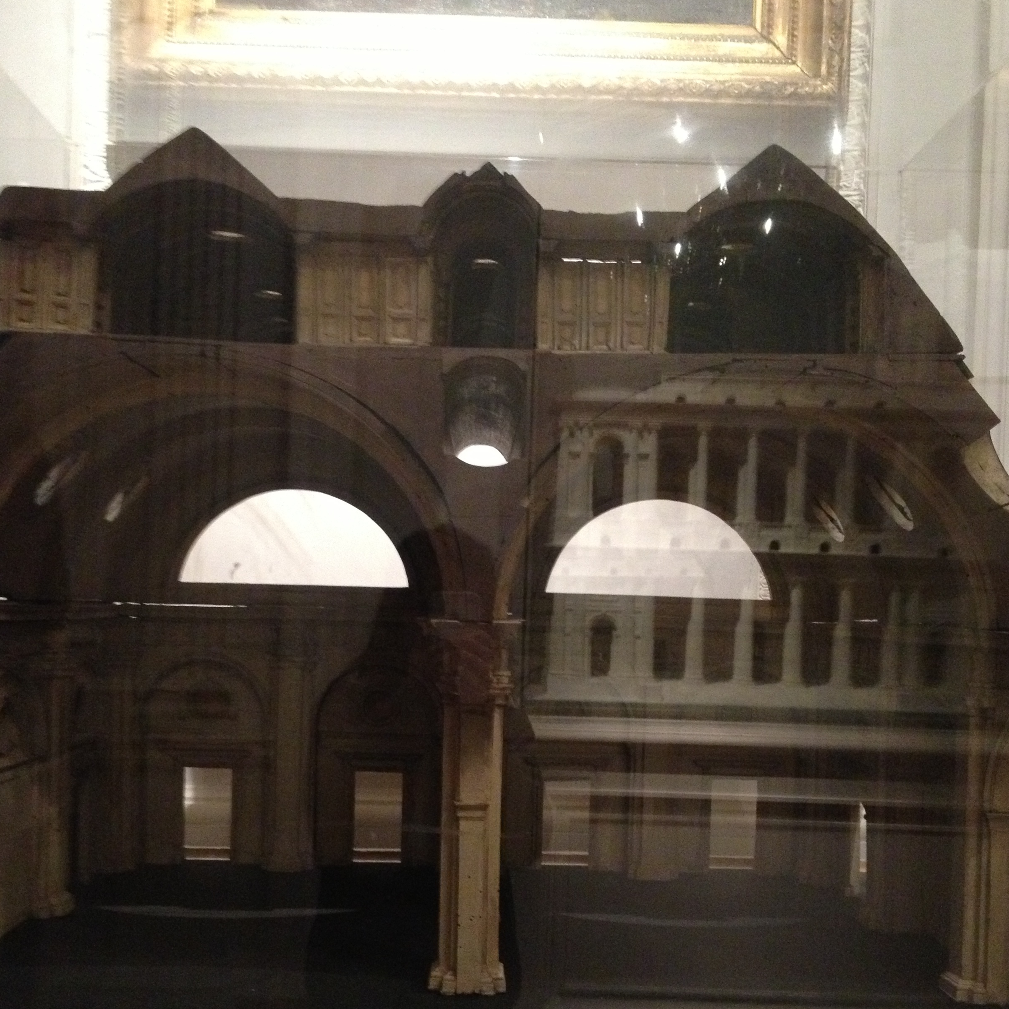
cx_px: 505
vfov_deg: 39.7
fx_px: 1385
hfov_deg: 40.0
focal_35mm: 42
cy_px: 643
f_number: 2.4
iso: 500
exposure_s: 1/15
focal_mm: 4.28
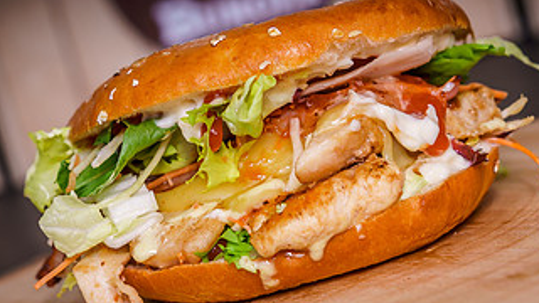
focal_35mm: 170
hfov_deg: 12.7
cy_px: 162
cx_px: 217
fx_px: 2430
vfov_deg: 7.1
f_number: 4
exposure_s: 1/250
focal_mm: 70
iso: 100
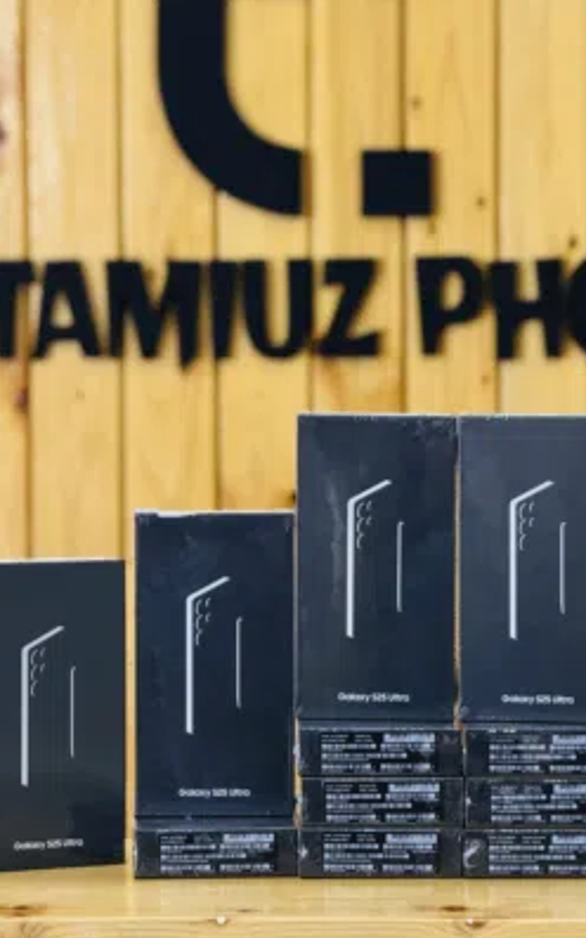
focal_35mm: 128
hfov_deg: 10.2
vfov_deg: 16.3
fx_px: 3272
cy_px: 470
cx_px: 307
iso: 400
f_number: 2.8
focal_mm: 15.66
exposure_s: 1/100
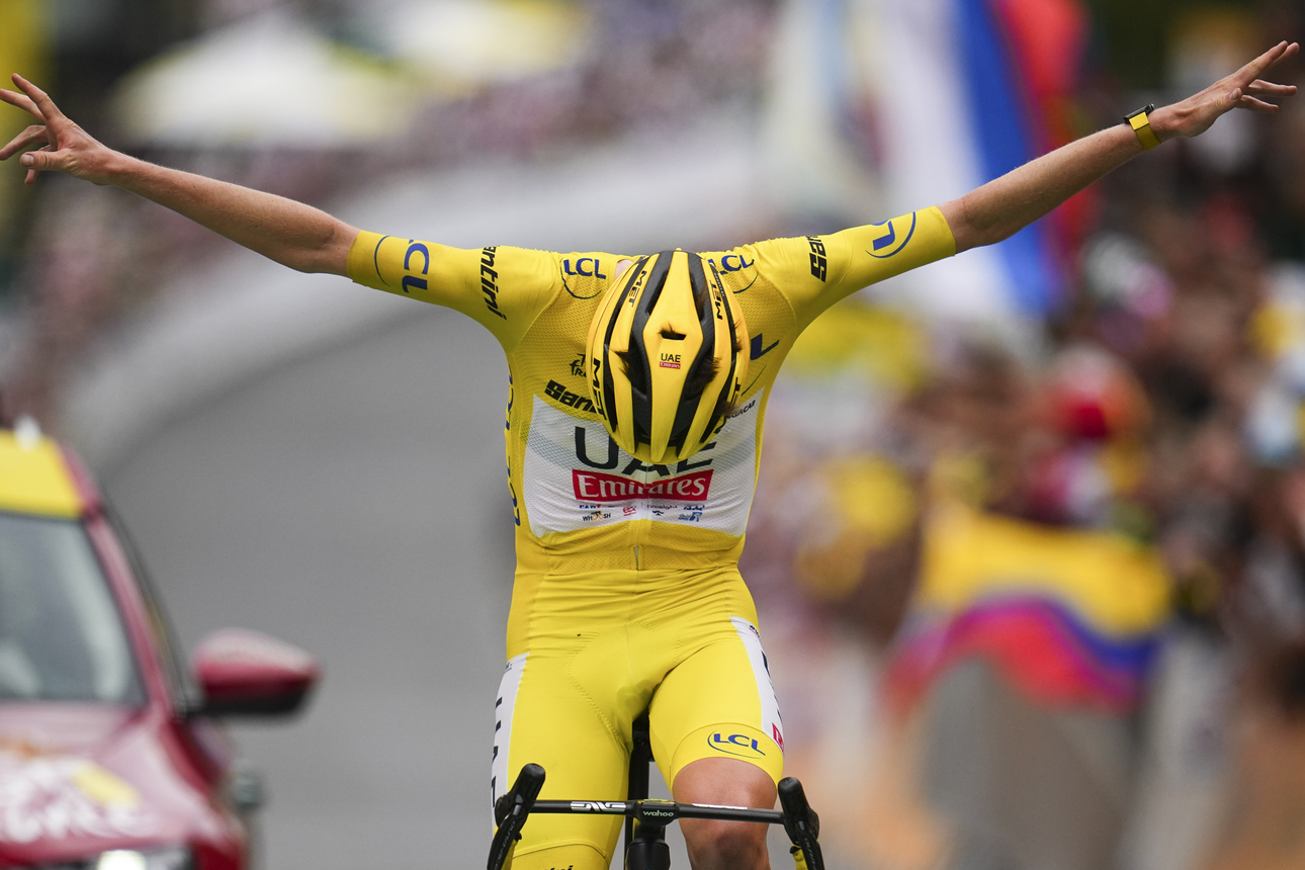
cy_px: 465
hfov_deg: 4.8
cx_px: 619
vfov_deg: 3.2
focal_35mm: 434
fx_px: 15731
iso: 500
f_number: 2.8
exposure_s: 1/5000
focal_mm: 400
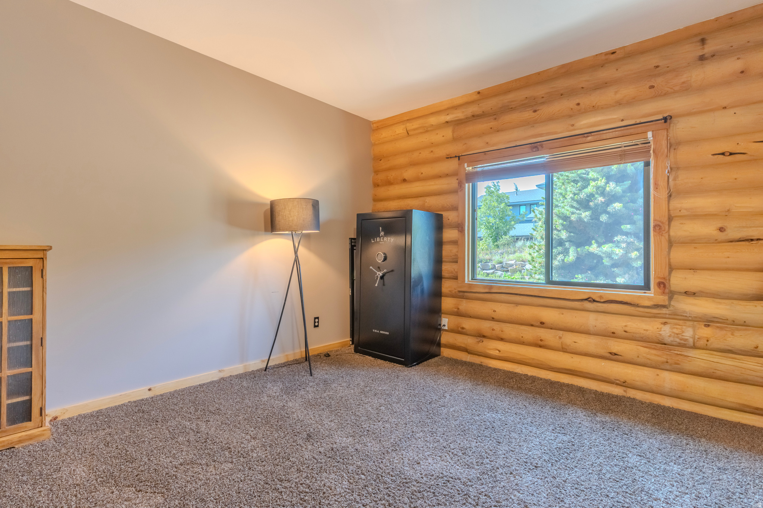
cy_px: 254
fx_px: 360
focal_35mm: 17
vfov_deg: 70.4
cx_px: 382
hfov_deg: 93.3
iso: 1000
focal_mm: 17
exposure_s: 1/160
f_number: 8
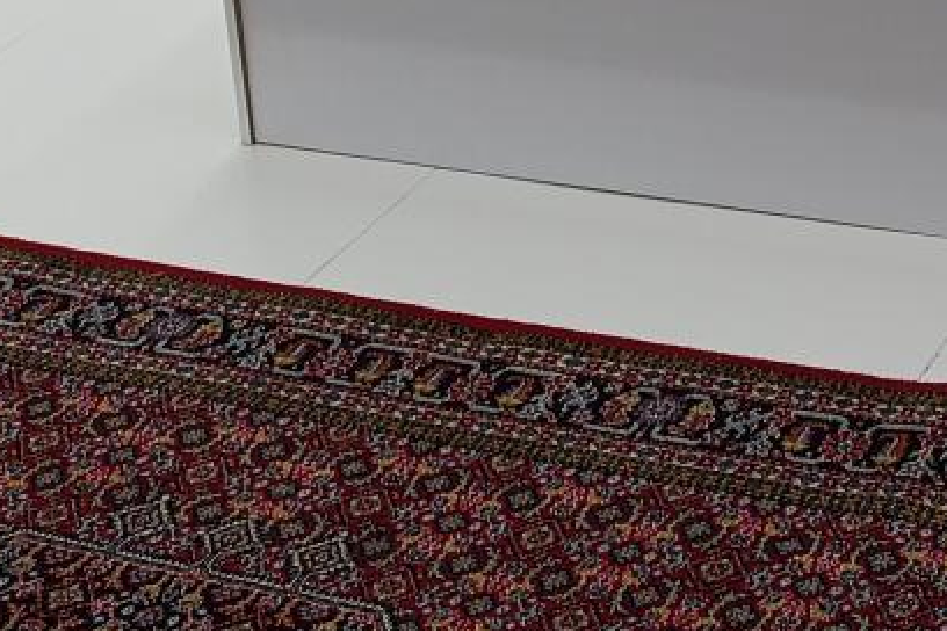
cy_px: -636
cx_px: 1267
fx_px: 2683
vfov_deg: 11.9
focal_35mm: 102
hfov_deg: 18.5
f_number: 1.7
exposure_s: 1/100
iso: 80
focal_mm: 4.71
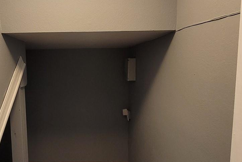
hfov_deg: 61.1
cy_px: 86
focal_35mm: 30
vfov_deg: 43.6
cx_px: 91
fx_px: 202
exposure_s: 1/60
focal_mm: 1.74
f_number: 2.2
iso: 250
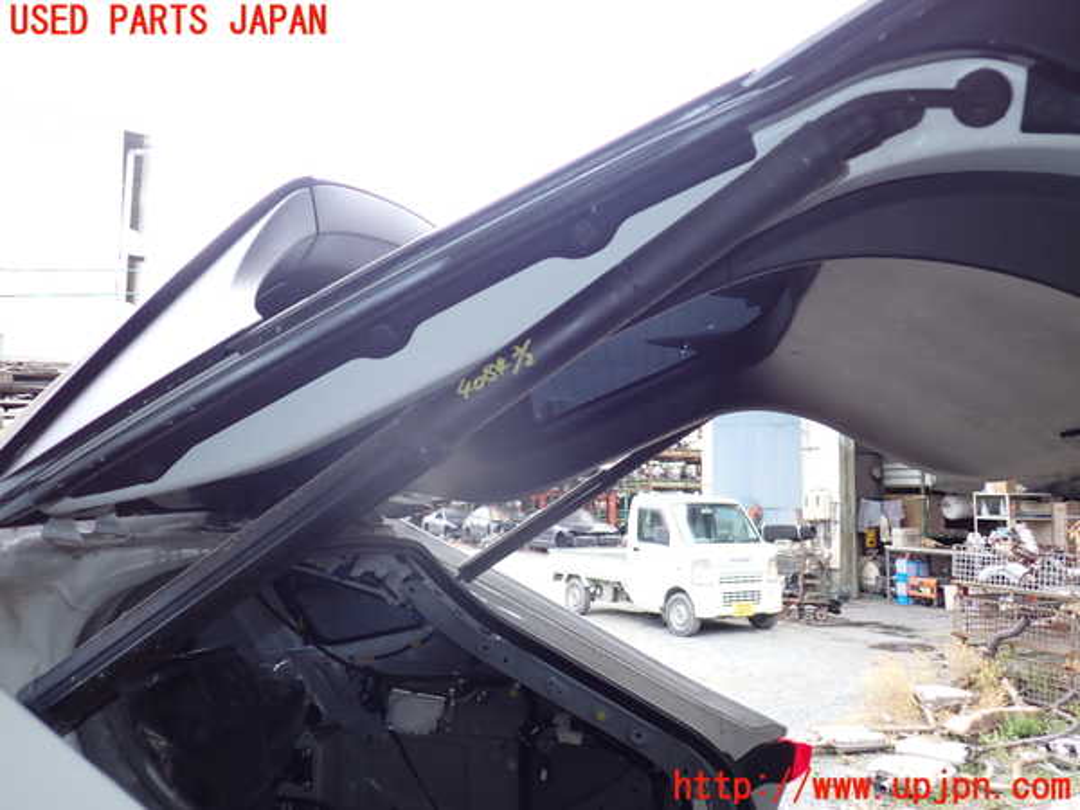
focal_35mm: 30
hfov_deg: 60.0
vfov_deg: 46.8
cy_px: 405
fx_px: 936
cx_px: 540
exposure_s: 1/80
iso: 100
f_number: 2.3
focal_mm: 5.4
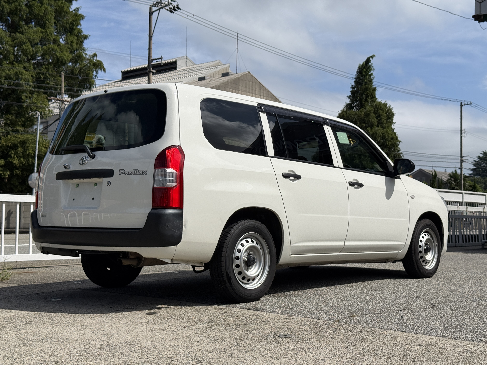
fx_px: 675
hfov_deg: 39.7
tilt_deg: +3.3
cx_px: 244
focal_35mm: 48
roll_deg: -1.1
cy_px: 182
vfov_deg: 30.3
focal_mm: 6.76
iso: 64
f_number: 1.78
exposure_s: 1/11364
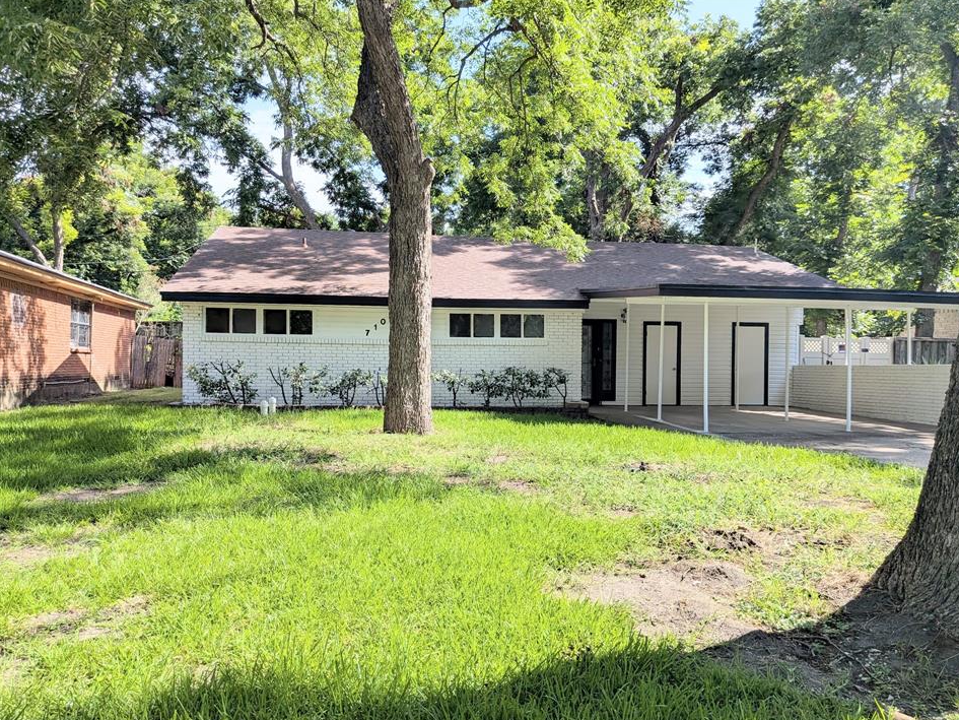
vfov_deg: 53.0
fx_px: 720
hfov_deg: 67.3
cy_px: 386
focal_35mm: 26
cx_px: 469
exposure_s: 1/968
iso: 29
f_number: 1.7
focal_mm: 4.53
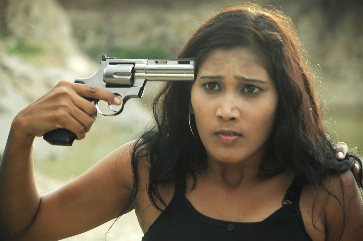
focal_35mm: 180
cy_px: 120
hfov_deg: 11.4
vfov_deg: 7.6
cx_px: 182
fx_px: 1813
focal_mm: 120
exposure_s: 1/125
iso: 200
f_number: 5.6
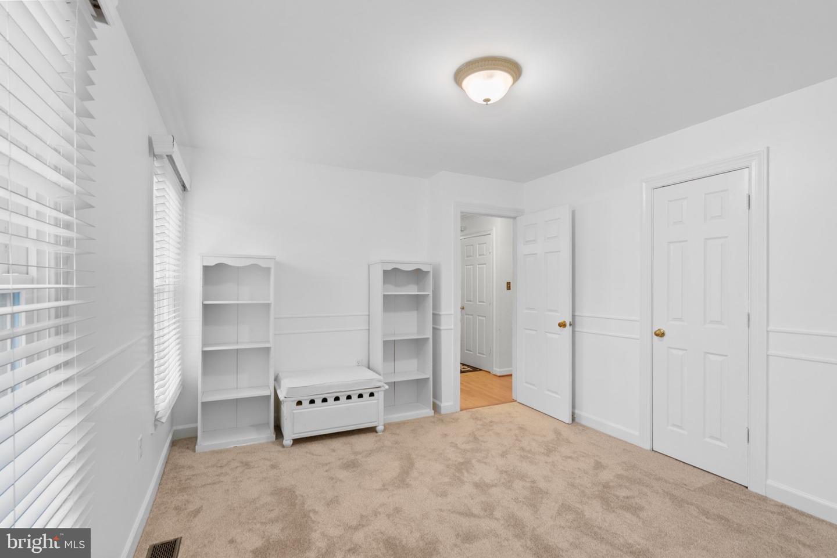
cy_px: 279
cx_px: 418
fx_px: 372
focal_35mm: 16
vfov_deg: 73.8
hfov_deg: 96.7
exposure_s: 1/5
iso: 800
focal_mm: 16
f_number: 8
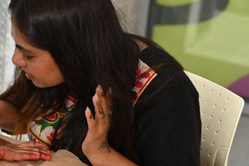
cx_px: -26
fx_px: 643
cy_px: 99
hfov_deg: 20.8
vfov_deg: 14.7
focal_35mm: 93
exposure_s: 1/1250
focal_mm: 42
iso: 125
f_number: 3.2
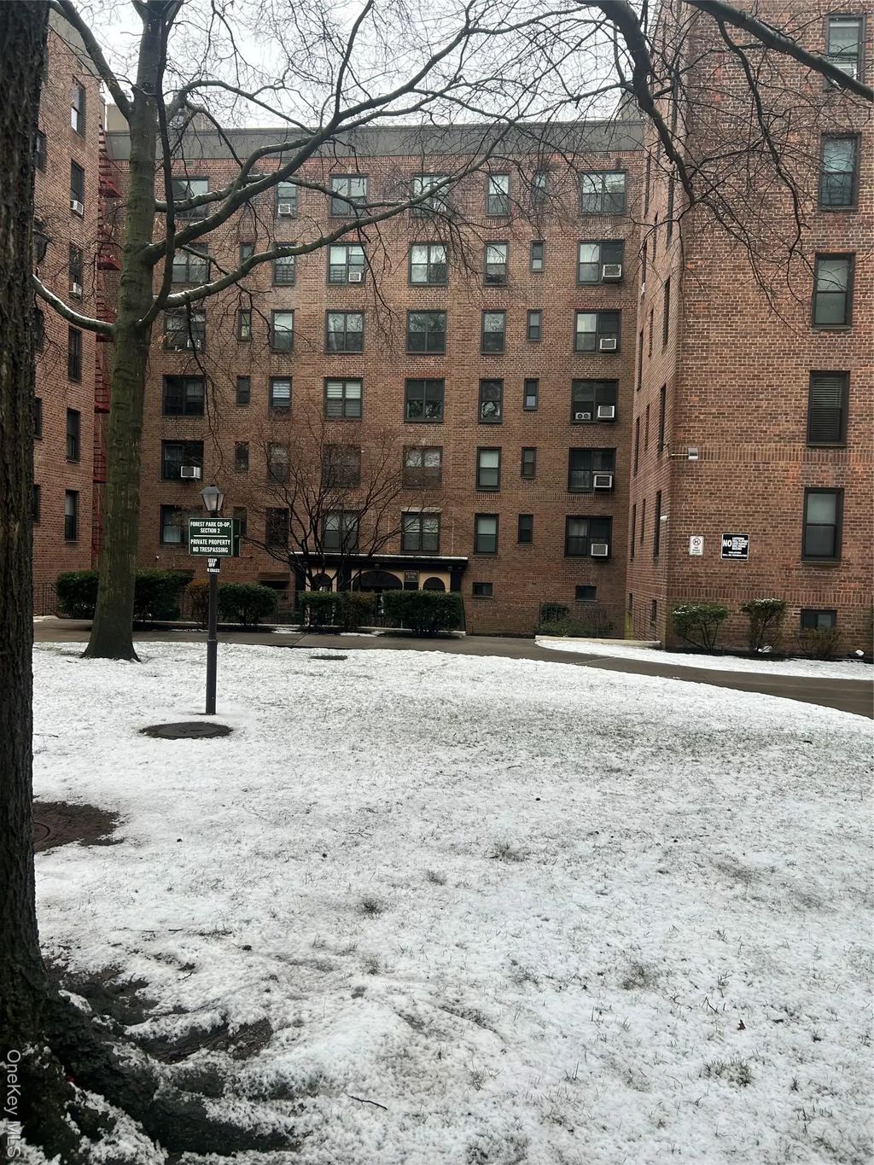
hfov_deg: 53.1
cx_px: 437
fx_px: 875
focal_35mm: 26
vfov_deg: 67.3
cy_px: 582
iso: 32
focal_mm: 5.7
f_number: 1.5
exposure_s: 1/142
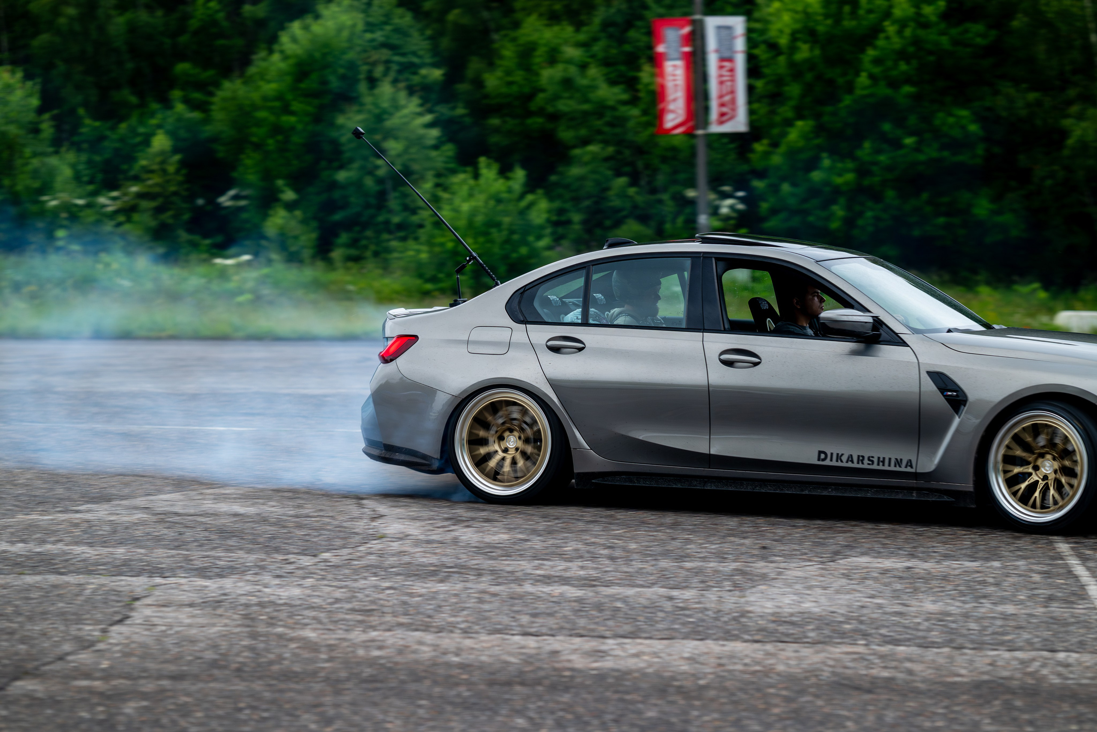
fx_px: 2683
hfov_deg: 23.1
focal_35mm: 88
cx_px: 538
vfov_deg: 15.5
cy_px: 366
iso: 500
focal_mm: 85
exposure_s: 1/250
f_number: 2.8
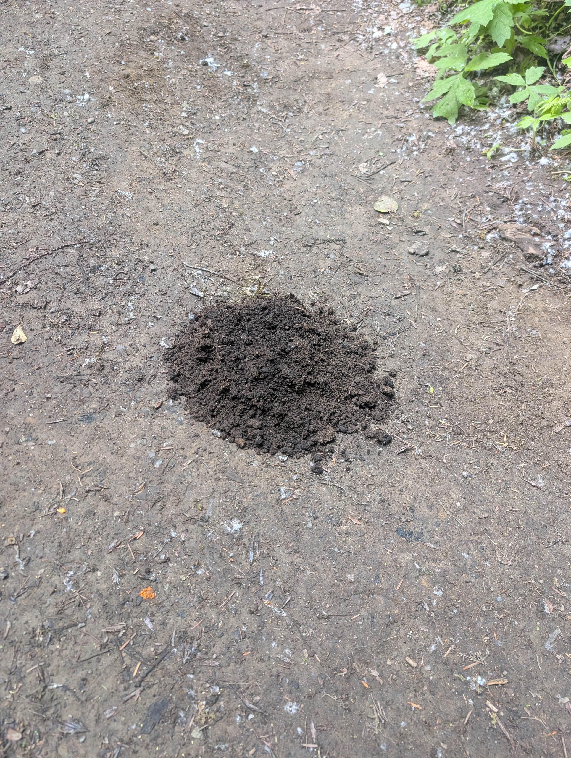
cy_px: 379
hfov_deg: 56.9
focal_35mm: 24
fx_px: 527
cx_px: 286
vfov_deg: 71.5
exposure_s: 1/490
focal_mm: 6.9
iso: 434
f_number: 1.68
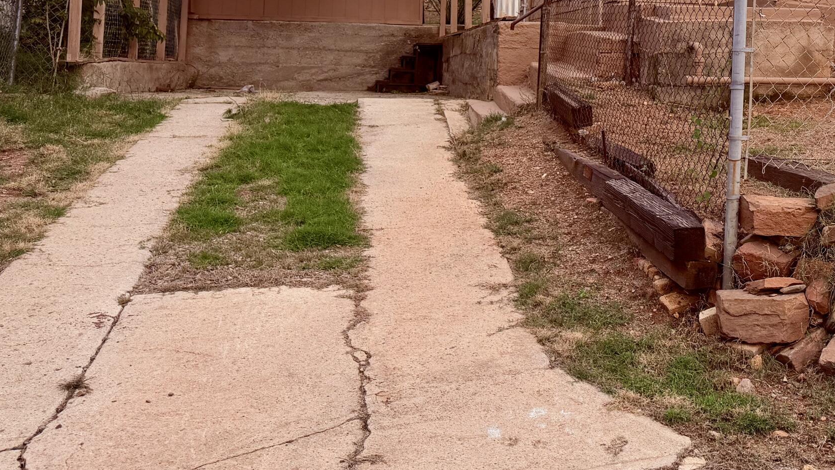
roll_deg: -1.3
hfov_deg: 40.8
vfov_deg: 24.3
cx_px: 732
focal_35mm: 47
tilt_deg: +4.2
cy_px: -1
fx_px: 1041
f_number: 1.78
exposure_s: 1/535
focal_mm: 6.76
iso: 100
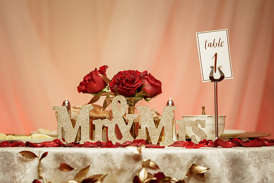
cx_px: 137
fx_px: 1325
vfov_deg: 7.9
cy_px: 92
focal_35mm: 174
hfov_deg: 11.8
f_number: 2.8
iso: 2000
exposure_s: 1/100
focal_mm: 174
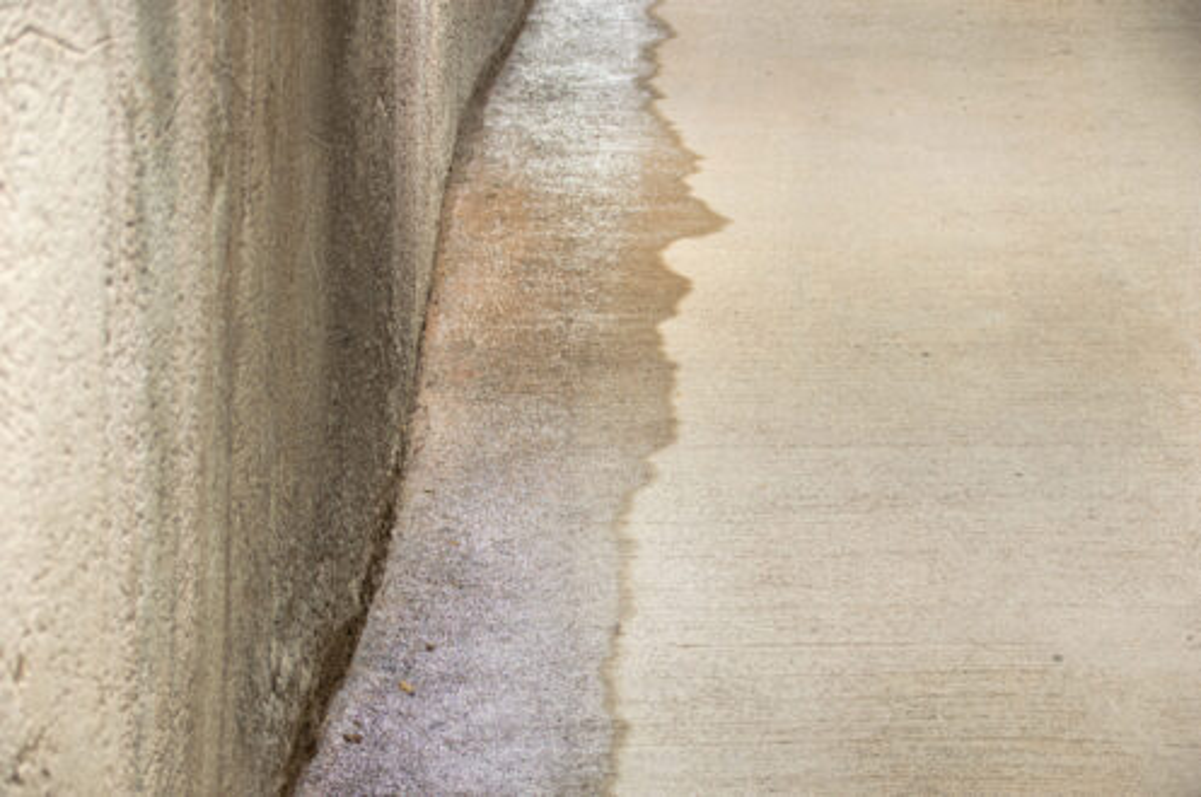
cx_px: 600
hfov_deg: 20.6
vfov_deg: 13.8
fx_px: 3298
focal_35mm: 99
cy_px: 398
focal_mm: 66
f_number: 5.6
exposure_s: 1/1.25
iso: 400
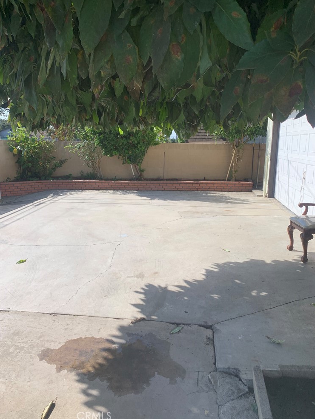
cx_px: 163
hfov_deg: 51.4
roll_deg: -1.3
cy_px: 204
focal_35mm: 27
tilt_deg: -10.7
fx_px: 327
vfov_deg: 65.3
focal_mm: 4.25
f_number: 1.8
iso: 25
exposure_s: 1/1992
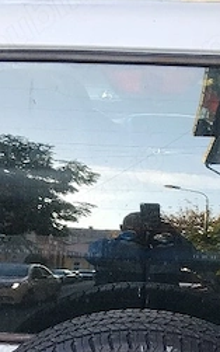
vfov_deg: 19.5
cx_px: 129
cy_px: 466
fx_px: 940
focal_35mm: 98
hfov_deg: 13.3
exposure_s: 1/133
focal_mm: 4.22
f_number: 1.8
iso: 50
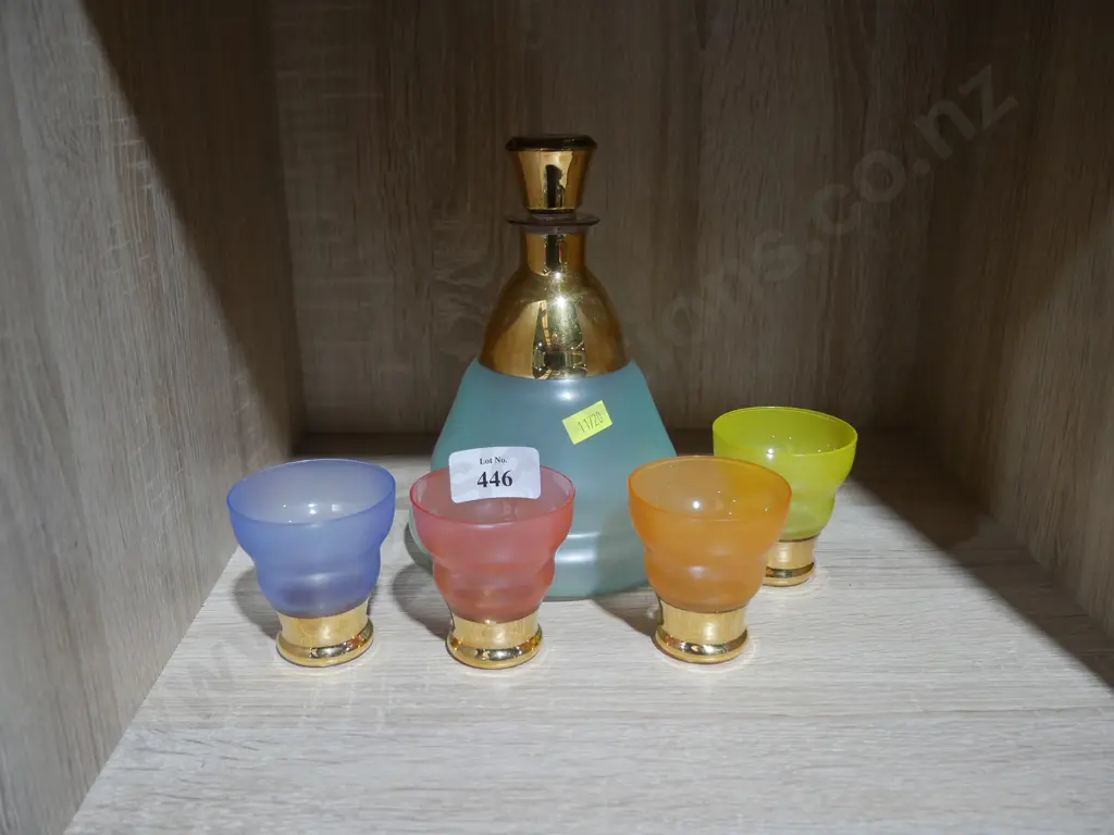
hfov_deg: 56.8
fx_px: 1030
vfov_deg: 44.2
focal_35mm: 32
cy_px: 418
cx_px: 557
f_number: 3.6
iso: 400
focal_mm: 16
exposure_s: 1/60
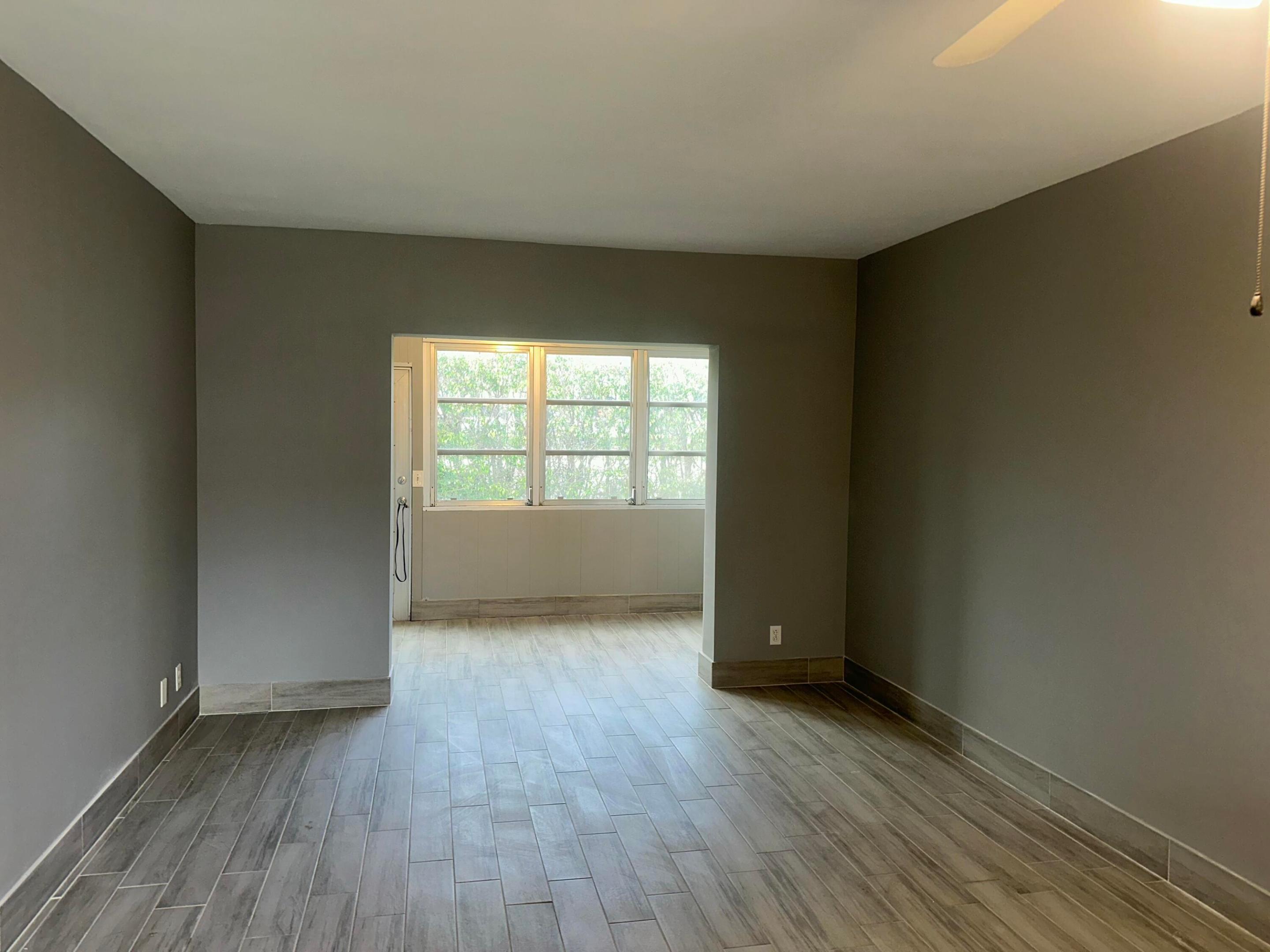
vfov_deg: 56.8
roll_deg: -1.0
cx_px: 635
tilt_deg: -2.1
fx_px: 881
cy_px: 476
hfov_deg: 71.6
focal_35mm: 24
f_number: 1.78
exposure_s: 1/37
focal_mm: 6.86
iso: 50
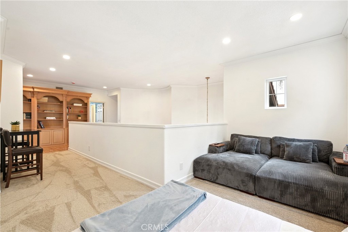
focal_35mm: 15
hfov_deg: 100.4
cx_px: 174
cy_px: 116
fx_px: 145
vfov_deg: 77.3
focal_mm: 15
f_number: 8
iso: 400
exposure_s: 1/15
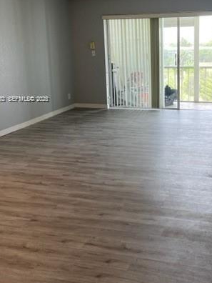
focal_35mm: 42
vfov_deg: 44.3
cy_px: 99
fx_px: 343
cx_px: 148
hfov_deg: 33.9
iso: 50
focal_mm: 5.1
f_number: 1.6
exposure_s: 1/120
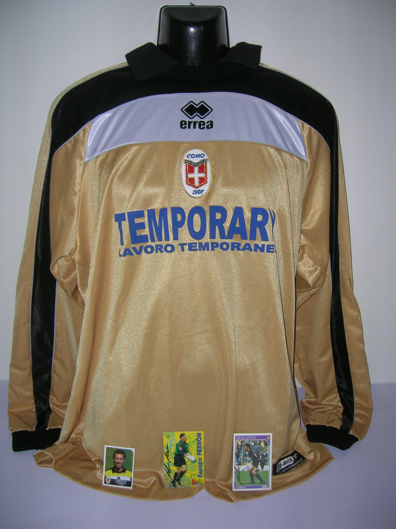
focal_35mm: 34
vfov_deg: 54.0
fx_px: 519
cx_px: 198
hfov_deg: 41.8
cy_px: 264
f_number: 2.9
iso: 50
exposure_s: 1/60.1
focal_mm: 5.7
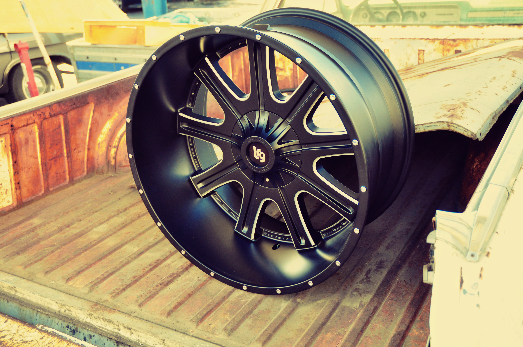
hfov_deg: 48.0
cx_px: 262
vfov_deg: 32.9
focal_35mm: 40
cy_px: 174
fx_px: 588
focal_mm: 27
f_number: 3.8
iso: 320
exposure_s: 1/125
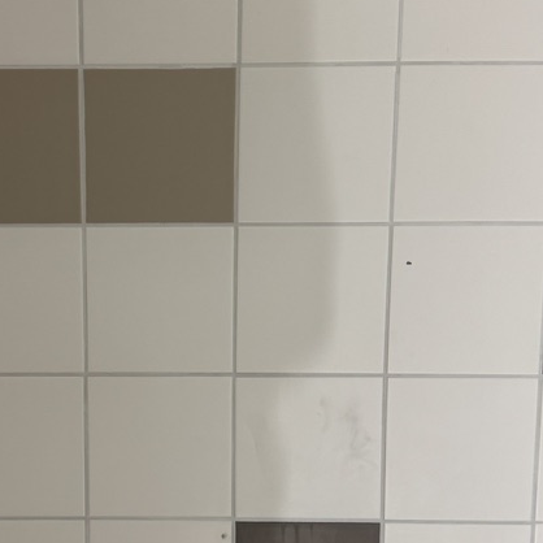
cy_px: 323
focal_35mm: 52
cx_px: 148
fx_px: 923
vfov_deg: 32.7
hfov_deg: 32.3
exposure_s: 1/50
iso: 200
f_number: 1.78
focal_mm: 6.76
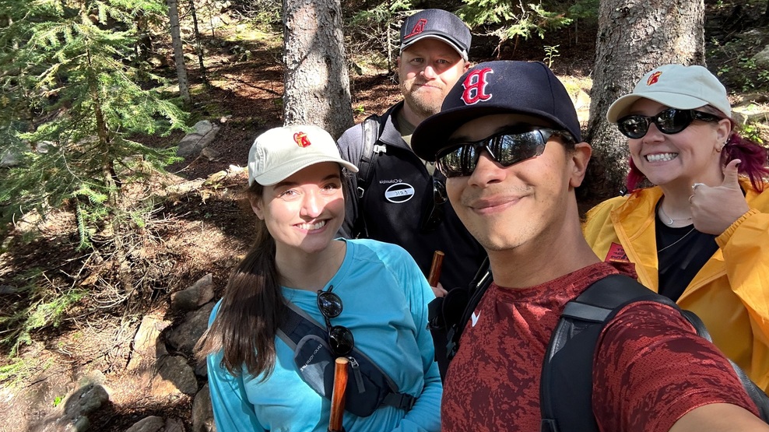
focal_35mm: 26
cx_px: 393
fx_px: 530
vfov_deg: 43.8
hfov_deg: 71.9
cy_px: 148
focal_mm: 2.69
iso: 80
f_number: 1.9
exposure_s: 1/93
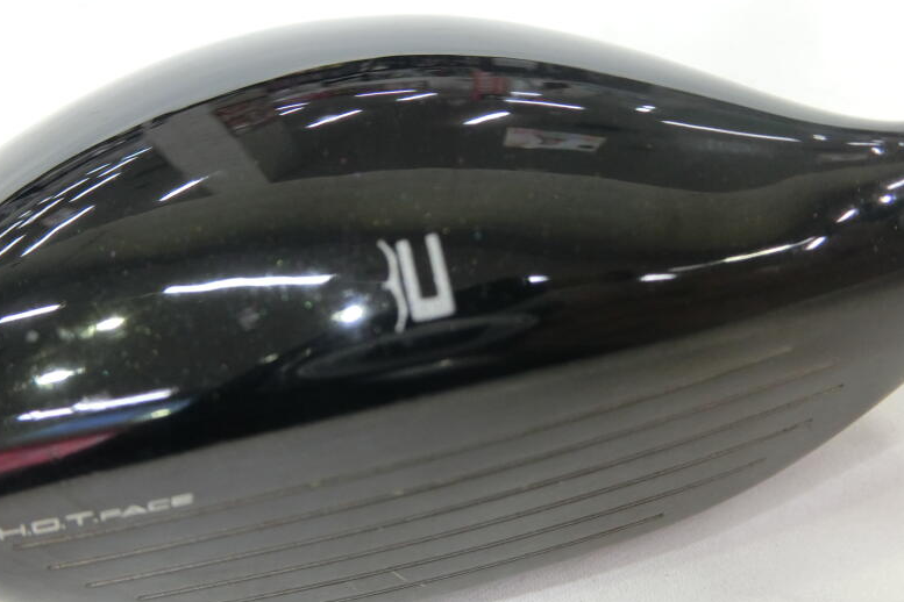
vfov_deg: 36.8
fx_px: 904
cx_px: 450
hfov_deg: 53.1
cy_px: 264
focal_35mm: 36
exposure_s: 1/80
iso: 400
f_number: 3
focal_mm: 6.2
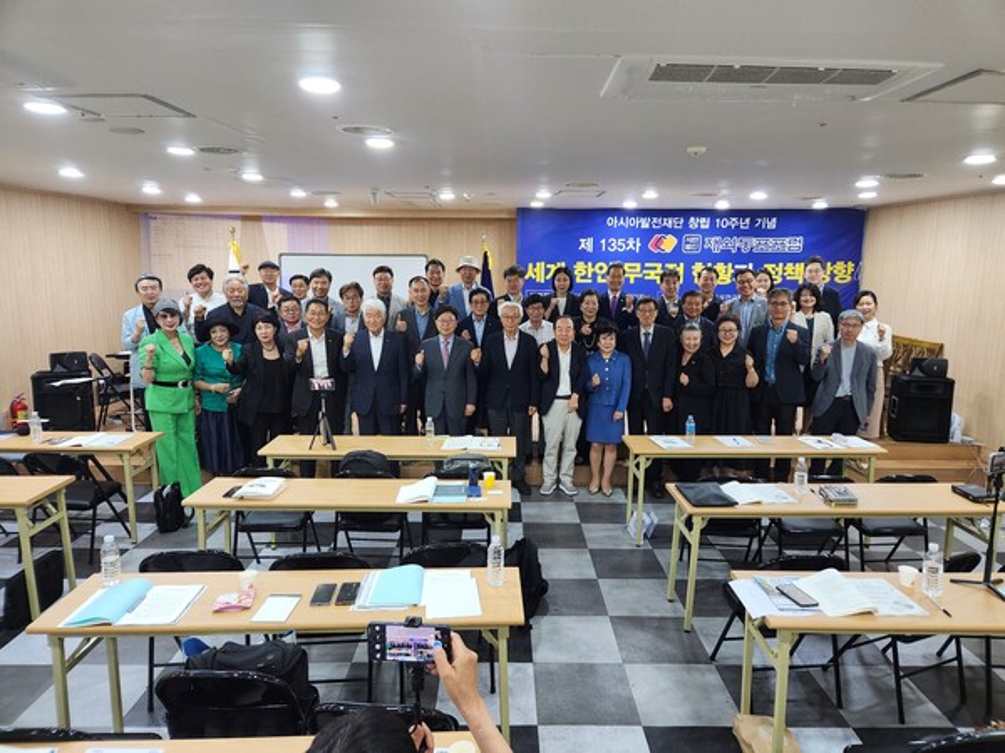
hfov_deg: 73.9
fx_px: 668
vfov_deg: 58.9
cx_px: 502
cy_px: 376
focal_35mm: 23
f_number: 1.8
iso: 320
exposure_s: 1/120
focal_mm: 5.4
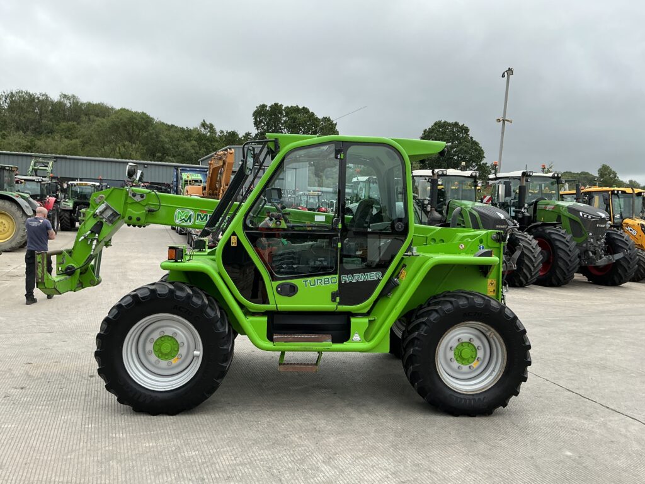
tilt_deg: -1.9
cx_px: 322
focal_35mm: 28
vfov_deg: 49.7
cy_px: 242
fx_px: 522
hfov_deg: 63.4
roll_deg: -2.4
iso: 25
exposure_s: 1/1577
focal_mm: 3
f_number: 1.8
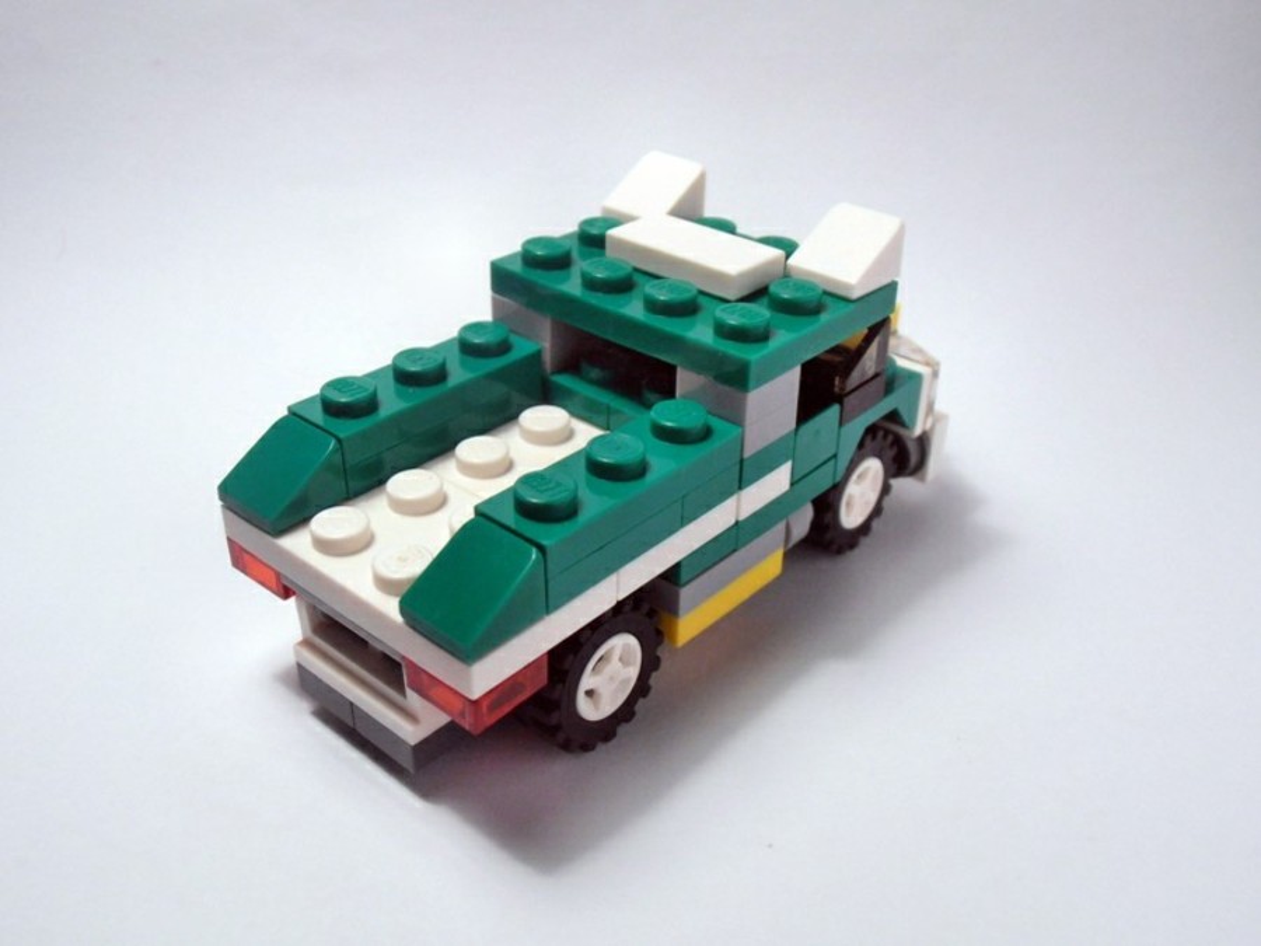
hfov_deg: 50.1
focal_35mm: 37
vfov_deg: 38.7
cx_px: 630
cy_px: 473
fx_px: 1348
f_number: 3.9
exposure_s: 1/80
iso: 80
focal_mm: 6.61
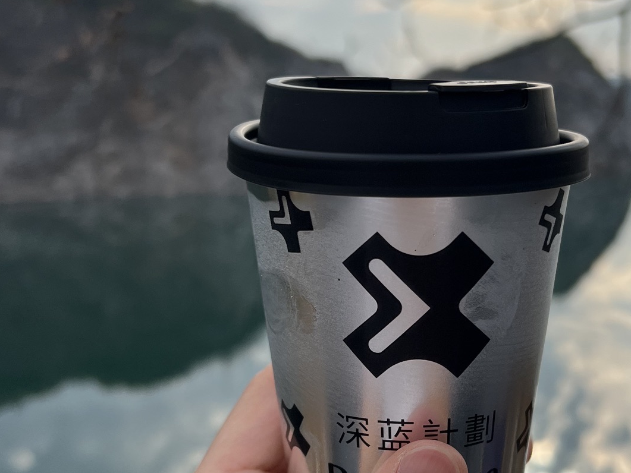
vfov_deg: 29.7
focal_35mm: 49
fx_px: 893
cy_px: 217
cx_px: 368
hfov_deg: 38.8
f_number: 1.5
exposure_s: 1/4115
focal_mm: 5.7
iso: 50
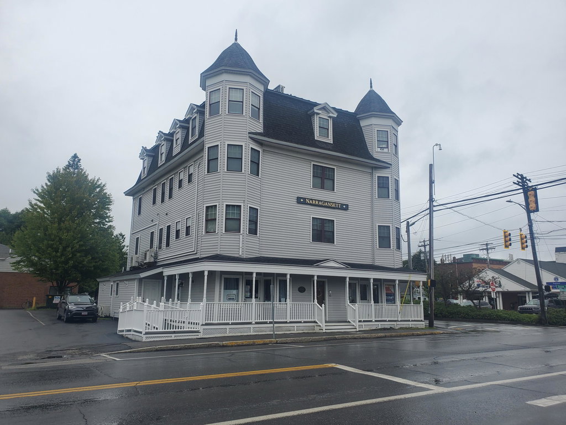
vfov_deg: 53.1
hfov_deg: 67.3
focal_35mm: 26
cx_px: 283
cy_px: 212
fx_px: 425
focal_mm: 4.3
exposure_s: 1/1270
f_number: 2.4
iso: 50
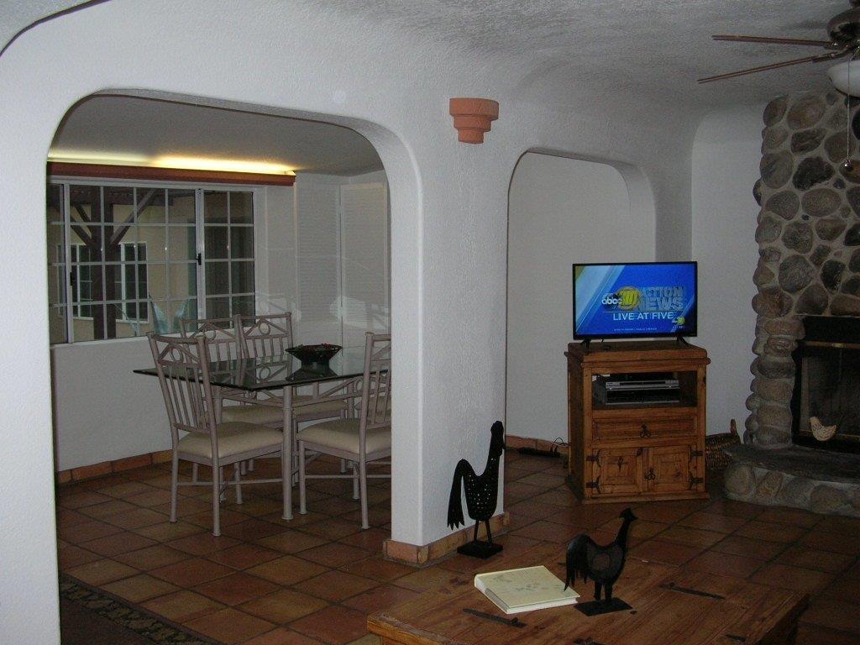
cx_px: 430
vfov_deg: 39.7
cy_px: 322
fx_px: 894
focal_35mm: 36
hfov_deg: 51.4
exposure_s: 1/60.1
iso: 112
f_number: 2.7
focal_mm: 6
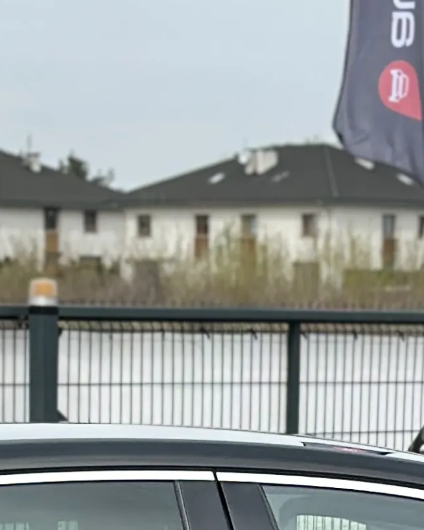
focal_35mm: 220
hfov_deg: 7.0
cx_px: 314
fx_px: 3452
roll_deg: -0.5
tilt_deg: -6.6
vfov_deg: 8.6
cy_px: 735
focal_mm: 6.86
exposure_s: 1/4016
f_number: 1.78
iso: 100
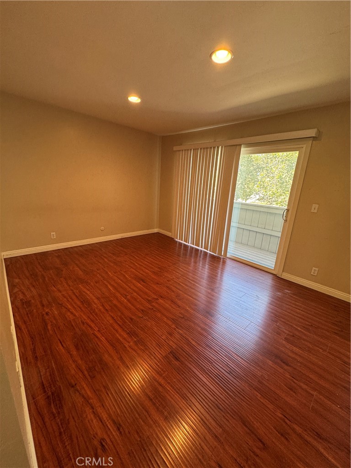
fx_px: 189
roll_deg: -2.6
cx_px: 176
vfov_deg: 102.1
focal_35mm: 14
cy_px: 234
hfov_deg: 85.7
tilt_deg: -15.8
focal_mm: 2.22
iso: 200
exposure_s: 1/60
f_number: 2.2
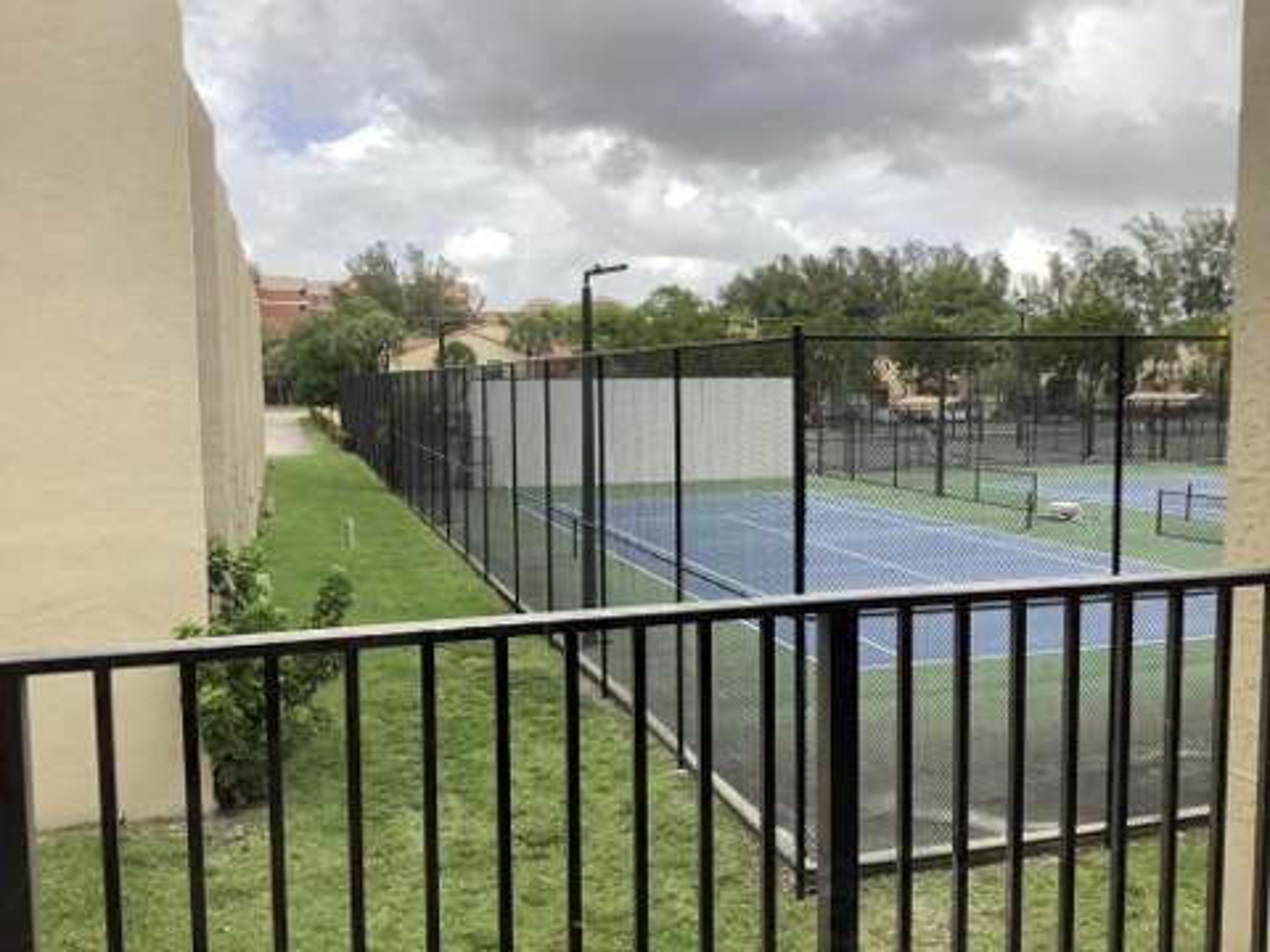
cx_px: 635
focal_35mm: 31
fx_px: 1137
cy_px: 476
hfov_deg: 58.4
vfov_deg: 45.4
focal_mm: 3.3
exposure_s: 1/422
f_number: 2.4
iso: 25
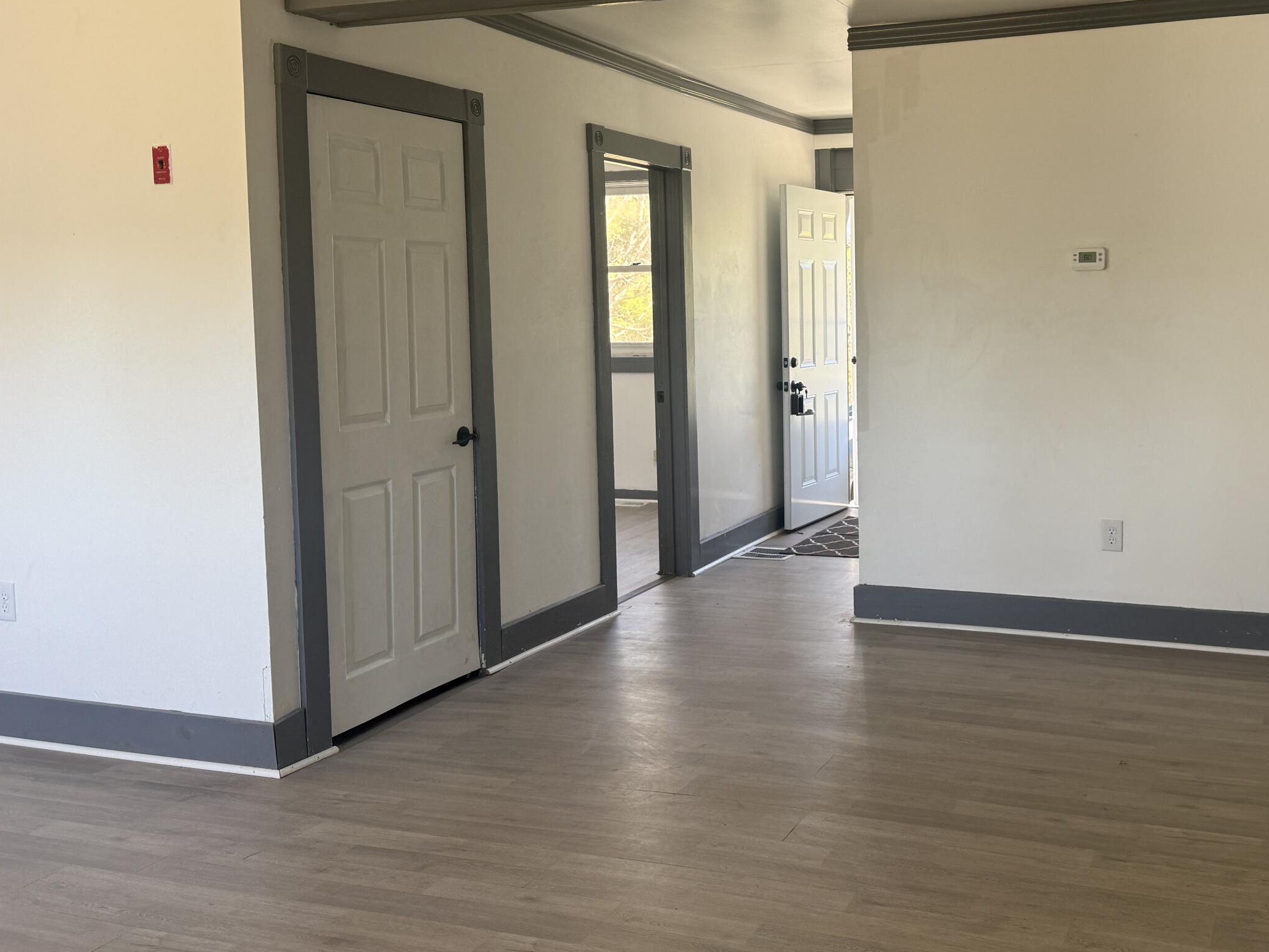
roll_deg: +1.1
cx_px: 809
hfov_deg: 51.9
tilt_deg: -3.8
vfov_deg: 40.5
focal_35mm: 35
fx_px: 1283
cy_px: 383
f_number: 1.78
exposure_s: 1/121
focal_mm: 6.76
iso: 125
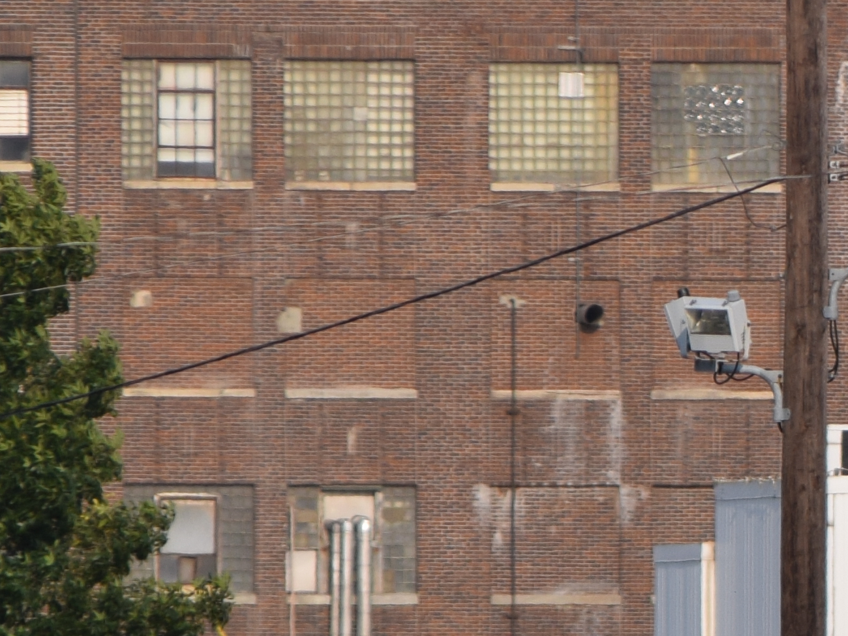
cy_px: 671
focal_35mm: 1331
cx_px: 968
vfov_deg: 1.1
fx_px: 32606
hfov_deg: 1.5
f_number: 7.1
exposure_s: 1/800
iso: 200
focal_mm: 200
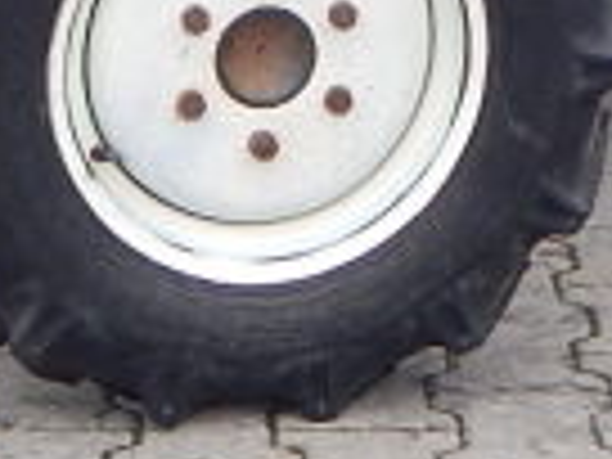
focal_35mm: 223
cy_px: -720
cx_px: 230
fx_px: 3943
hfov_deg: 8.9
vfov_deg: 6.3
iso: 125
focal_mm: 6.8
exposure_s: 1/320
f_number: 3.4
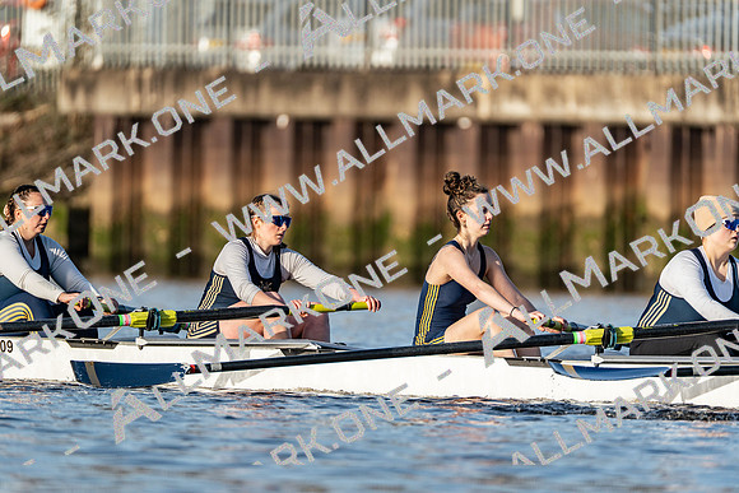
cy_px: 246
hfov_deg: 3.4
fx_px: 12319
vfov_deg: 2.3
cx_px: 370
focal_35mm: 600
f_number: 6.3
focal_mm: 600
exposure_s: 1/2000
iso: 500
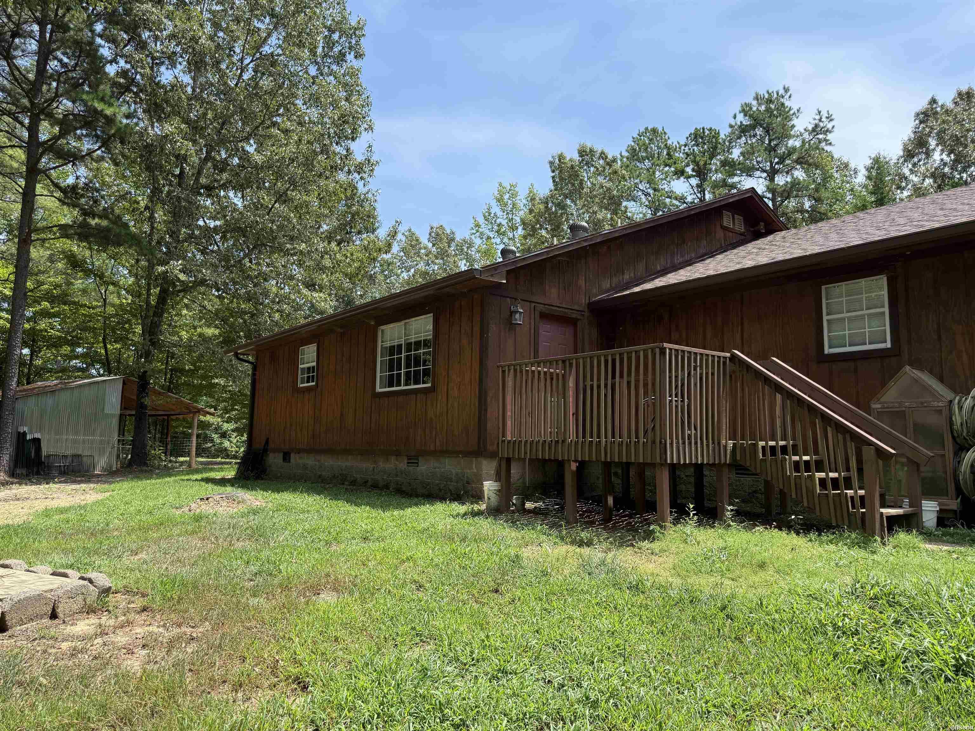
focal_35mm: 24
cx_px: 488
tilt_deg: +7.3
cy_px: 366
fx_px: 676
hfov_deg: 71.6
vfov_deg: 56.8
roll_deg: -1.2
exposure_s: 1/1949
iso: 100
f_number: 1.78
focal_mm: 6.76
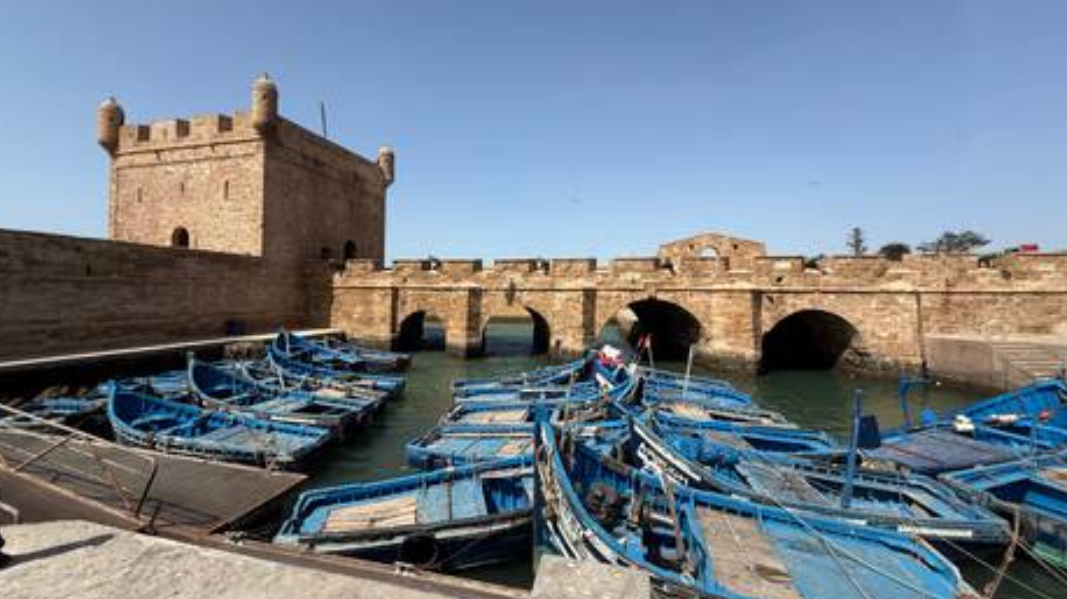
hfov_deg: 99.4
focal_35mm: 16
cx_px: 527
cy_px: 287
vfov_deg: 67.0
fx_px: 452
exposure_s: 1/2320
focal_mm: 2.22
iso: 50
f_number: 2.2
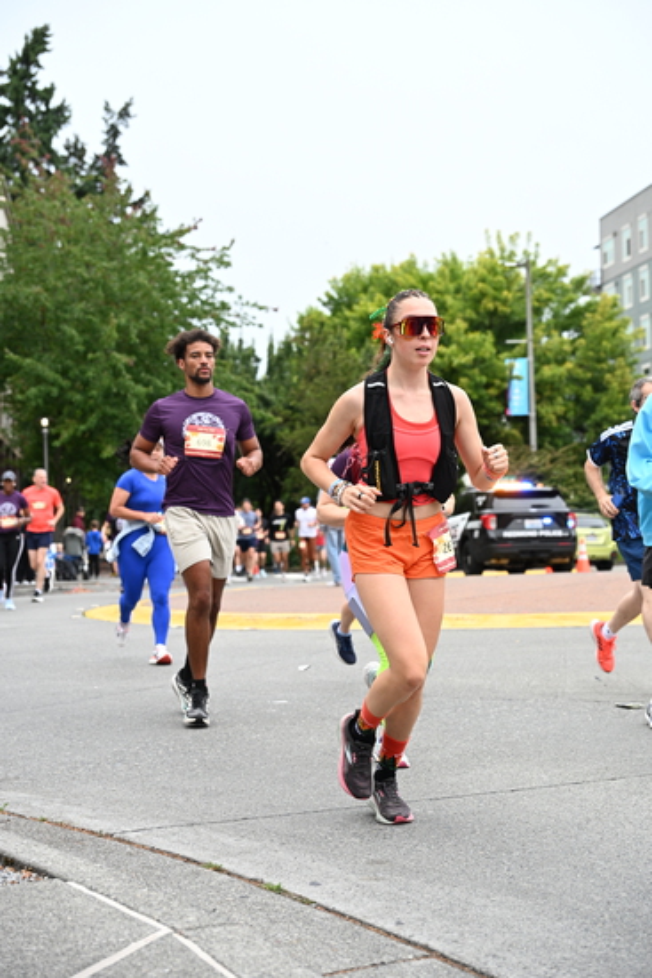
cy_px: 489
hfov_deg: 23.8
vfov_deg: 35.0
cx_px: 326
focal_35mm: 57
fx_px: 1547
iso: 1600
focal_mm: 57
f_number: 4
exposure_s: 1/800
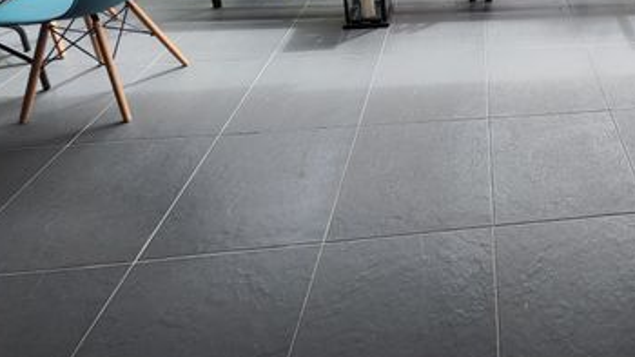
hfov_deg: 58.2
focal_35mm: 29
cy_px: -62
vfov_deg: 33.4
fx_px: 488
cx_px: 552
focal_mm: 2.16
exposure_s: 1/120
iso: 70
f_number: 2.2
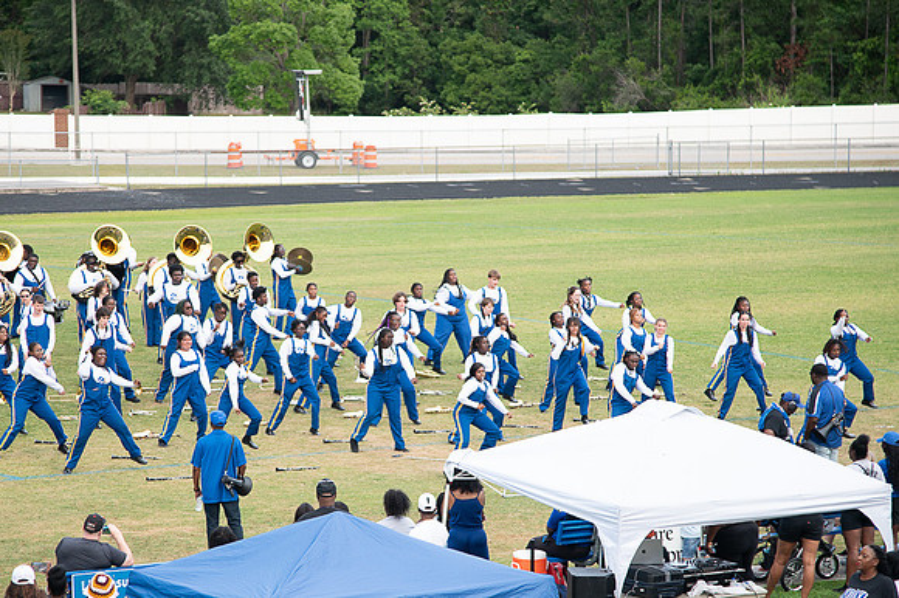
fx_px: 3647
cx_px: 398
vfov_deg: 9.4
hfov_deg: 14.0
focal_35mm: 146
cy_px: 397
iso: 400
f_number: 4
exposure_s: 1/200
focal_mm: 110
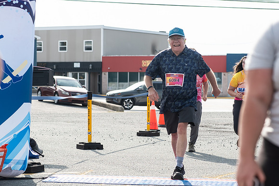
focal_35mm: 124
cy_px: 90
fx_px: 958
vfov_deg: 11.1
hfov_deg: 16.6
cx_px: 140
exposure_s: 1/2000
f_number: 4.5
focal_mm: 78
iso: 250
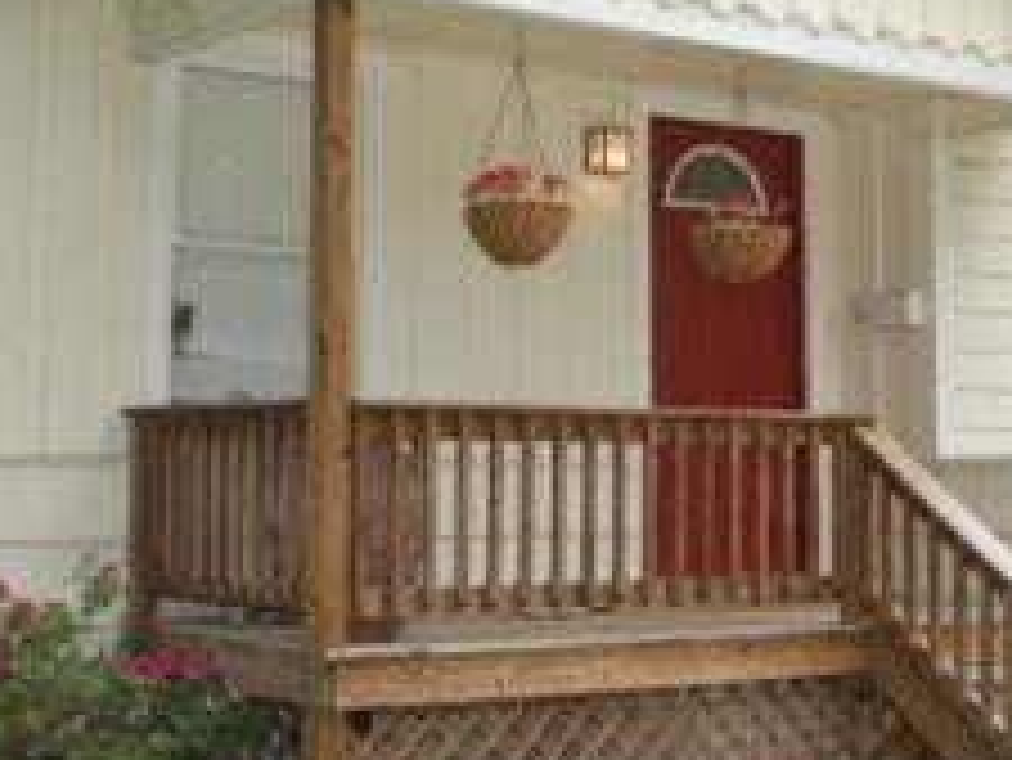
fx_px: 2018
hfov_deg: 28.1
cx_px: 603
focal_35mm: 69
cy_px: 274
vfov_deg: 21.3
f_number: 4
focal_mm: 24
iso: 100
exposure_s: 1/80
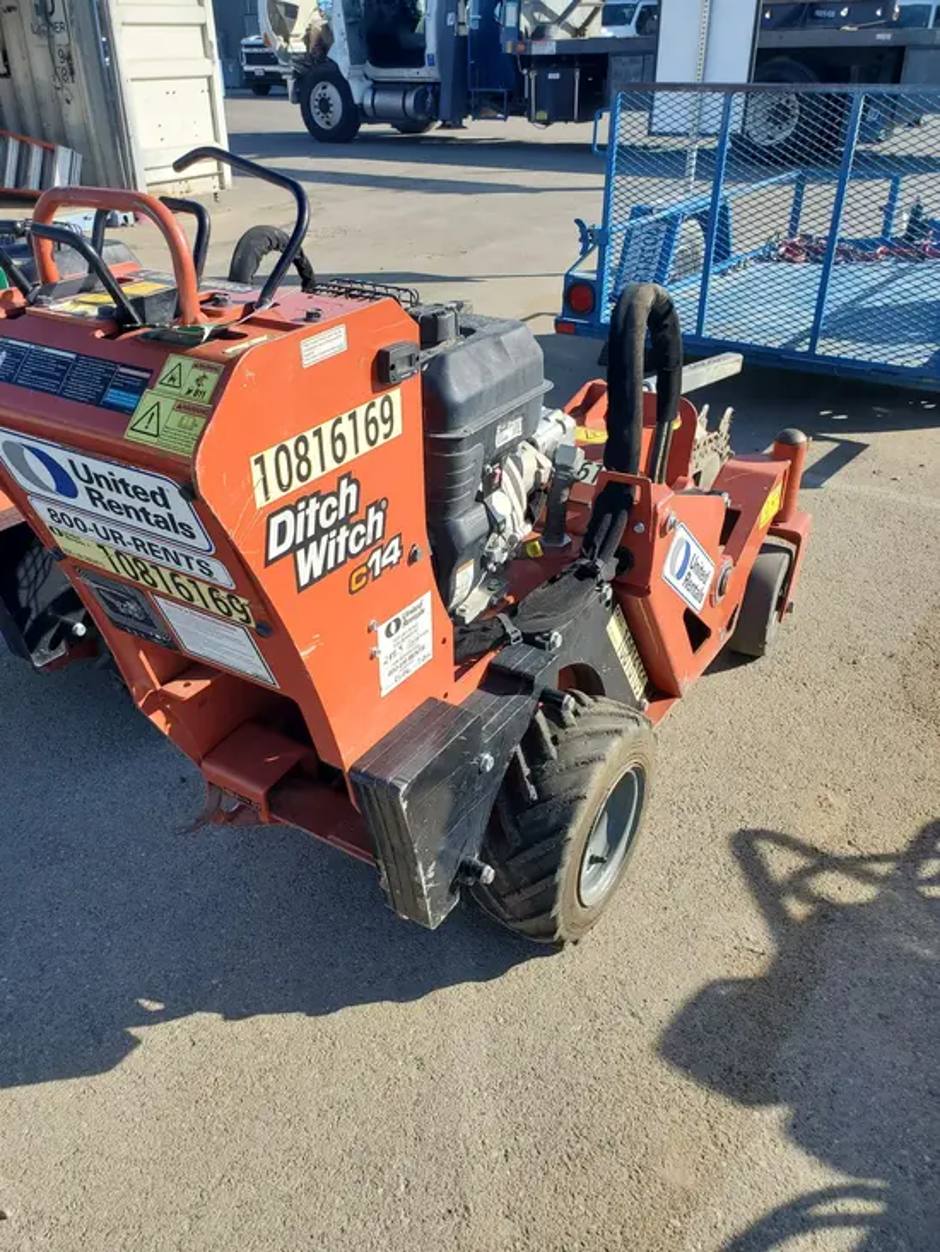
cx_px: 470
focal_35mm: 26
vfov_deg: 67.3
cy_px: 626
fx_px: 941
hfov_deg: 53.1
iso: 50
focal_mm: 4.3
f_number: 2.4
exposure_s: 1/941
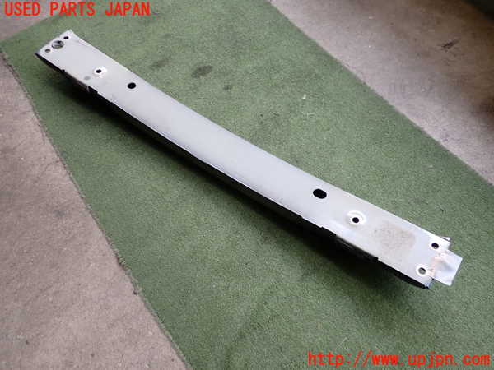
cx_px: 247
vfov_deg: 46.8
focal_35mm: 30
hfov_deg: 60.0
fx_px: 428
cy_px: 185
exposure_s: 1/100
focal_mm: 5.4
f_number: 2.3
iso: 200
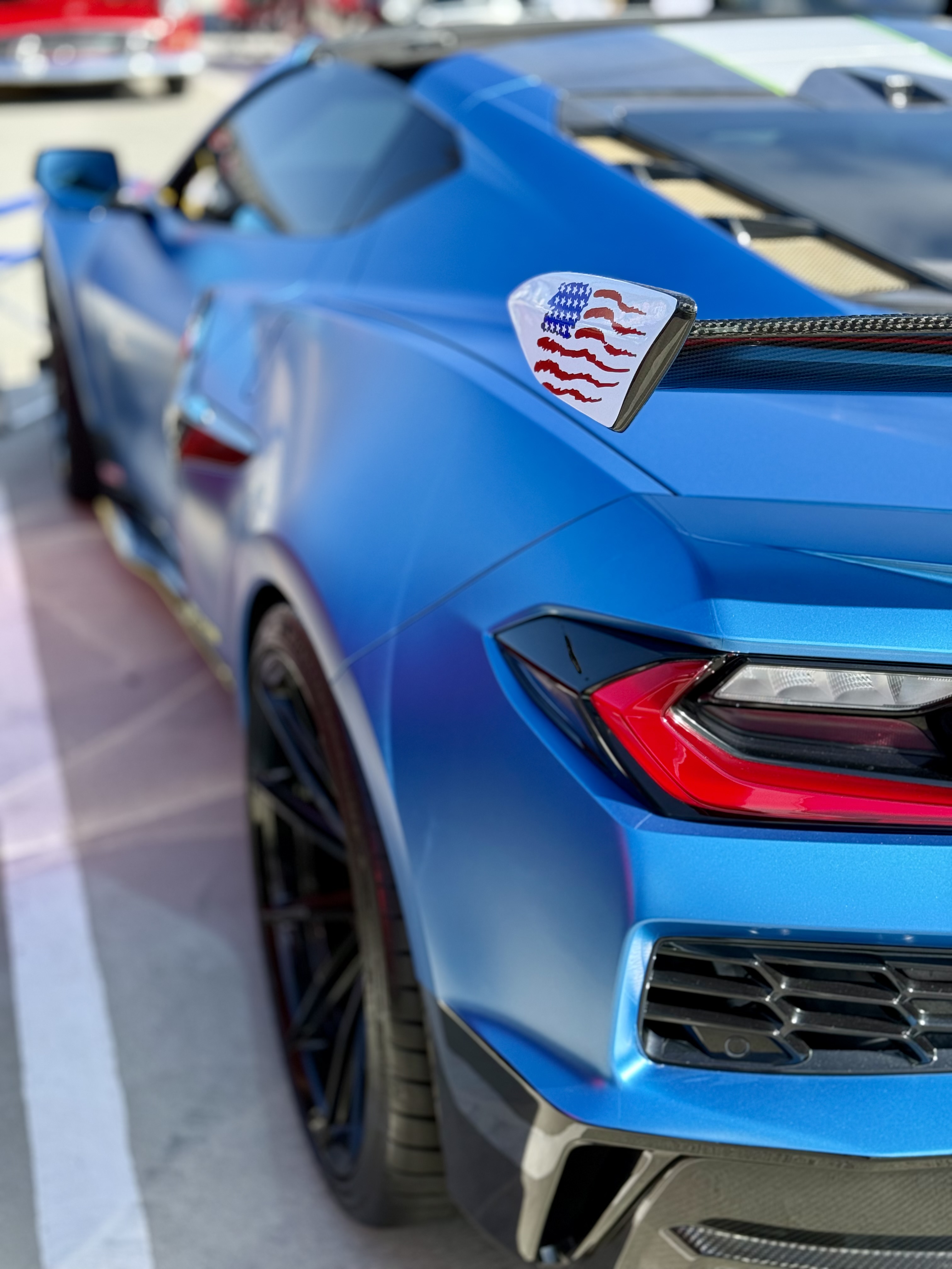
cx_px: 476
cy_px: 634
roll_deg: +0.9
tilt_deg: -22.8
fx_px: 1760
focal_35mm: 48
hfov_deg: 30.3
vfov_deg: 39.7
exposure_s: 1/2033
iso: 64
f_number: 1.78
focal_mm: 6.76
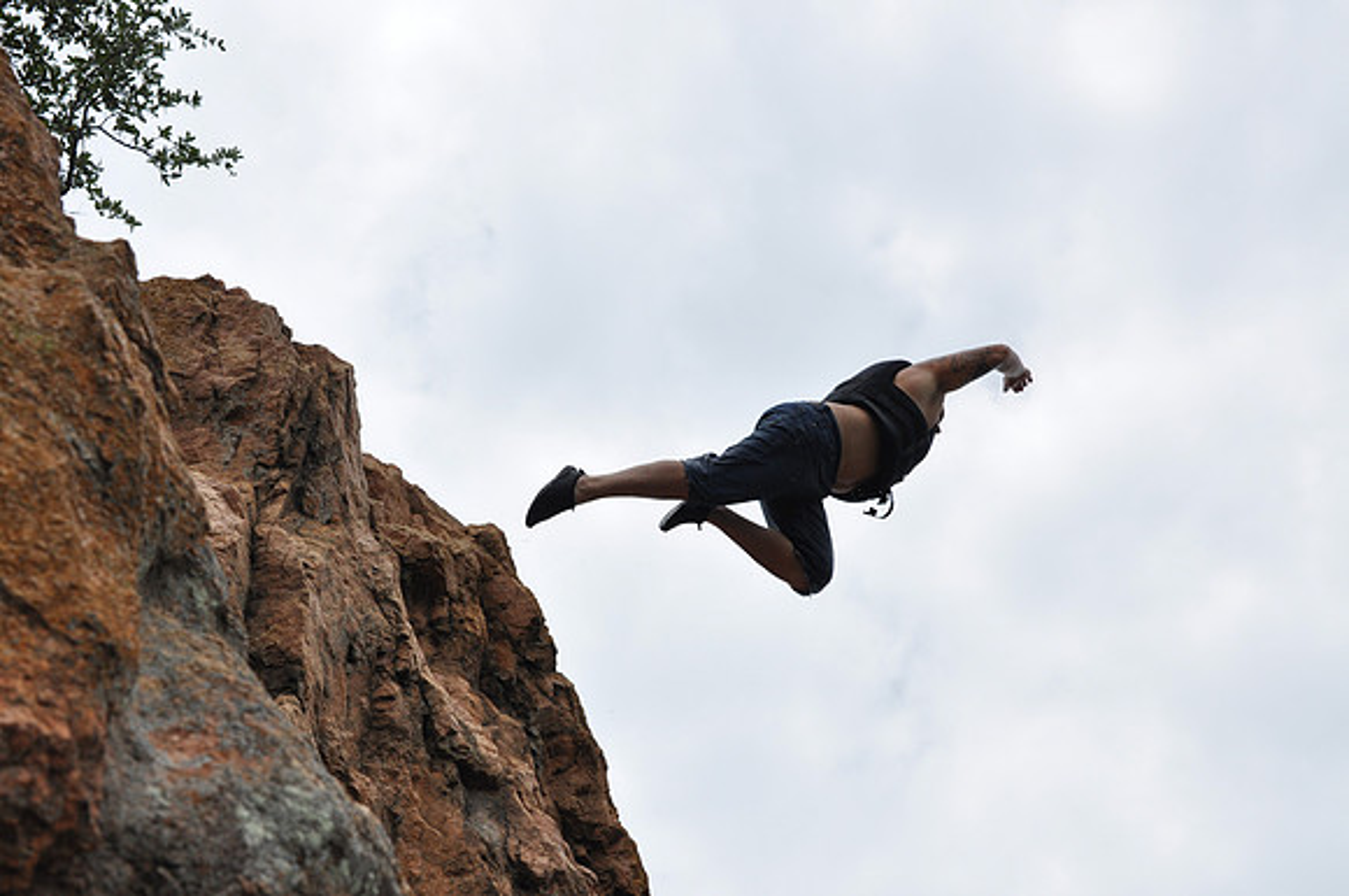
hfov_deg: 35.1
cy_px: 448
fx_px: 2133
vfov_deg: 23.7
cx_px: 674
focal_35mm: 57
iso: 400
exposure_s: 1/2000
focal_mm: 38
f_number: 7.1
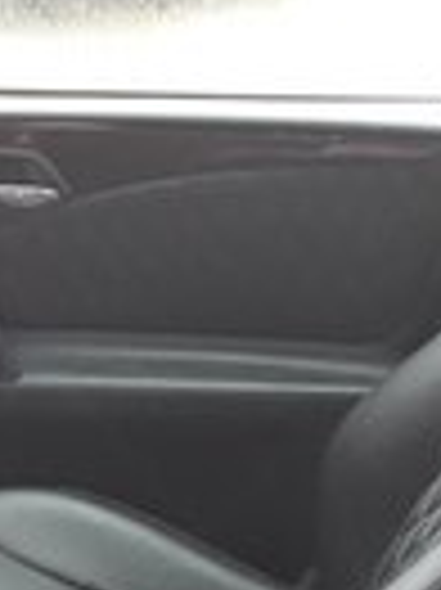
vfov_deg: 17.5
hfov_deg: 14.3
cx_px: 32
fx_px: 1735
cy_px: 856
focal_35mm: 102
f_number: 1.7
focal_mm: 3.71
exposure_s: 1/50
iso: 160
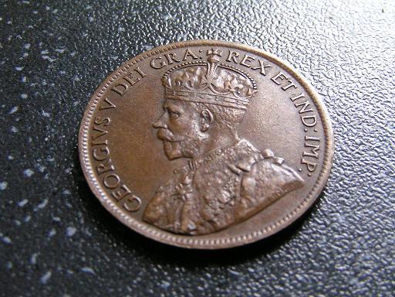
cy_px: 148
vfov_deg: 23.3
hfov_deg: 30.7
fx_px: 719
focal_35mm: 63
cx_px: 198
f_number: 5.6
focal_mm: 9.7
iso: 200
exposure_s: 1/8
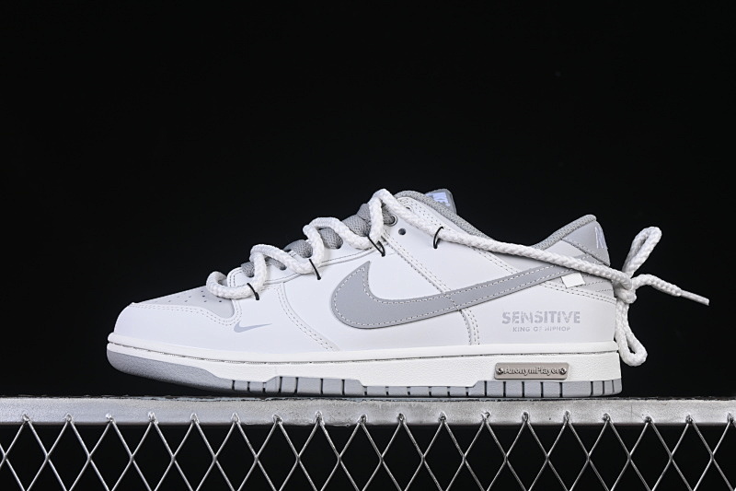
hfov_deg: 27.0
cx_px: 368
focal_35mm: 75
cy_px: 246
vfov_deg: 18.2
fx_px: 1533
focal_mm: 50
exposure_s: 1/100
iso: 160
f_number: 8
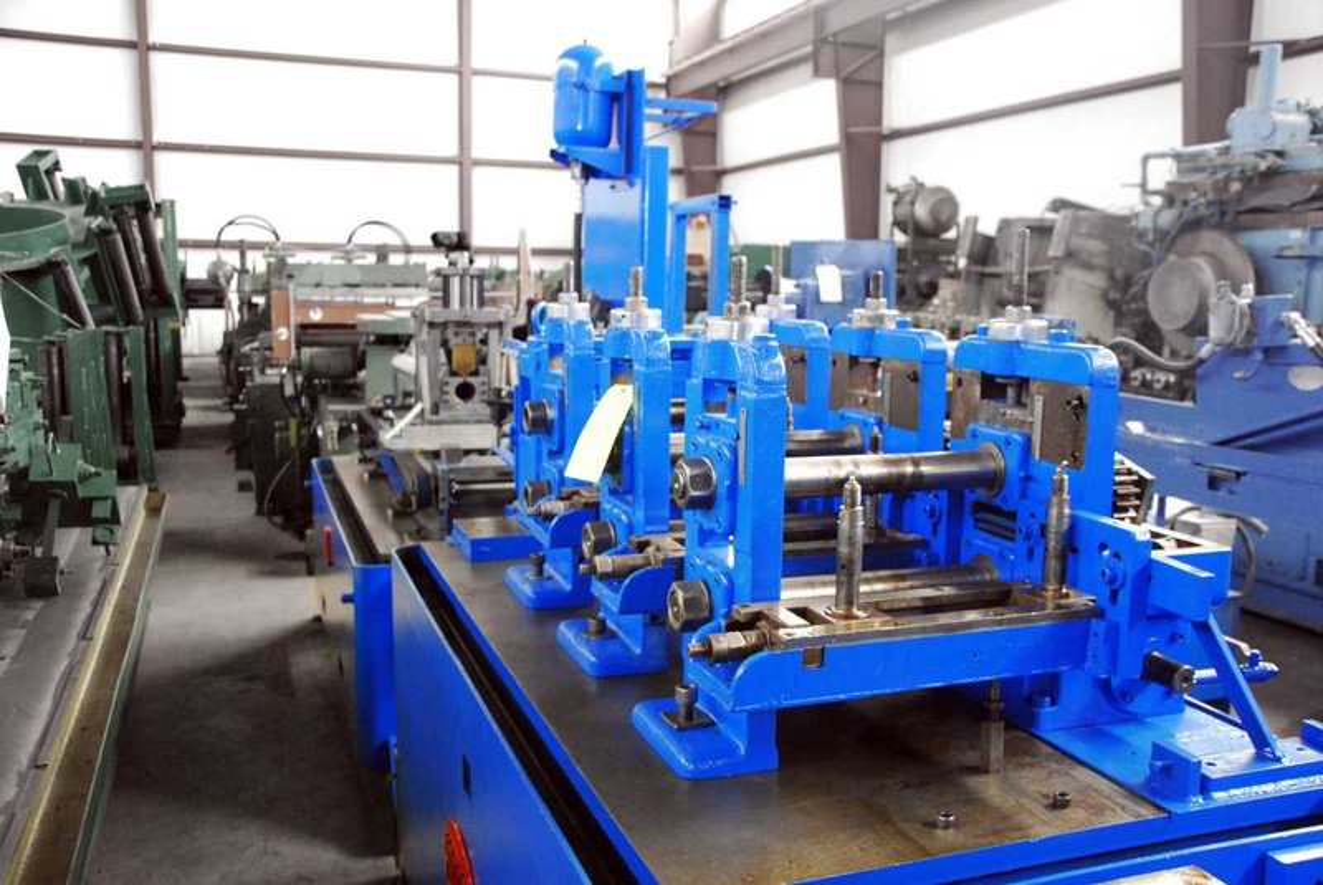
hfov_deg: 57.2
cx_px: 662
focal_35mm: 33
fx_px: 1214
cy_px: 442
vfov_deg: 40.0
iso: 1600
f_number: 3.8
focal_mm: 22
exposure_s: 1/20
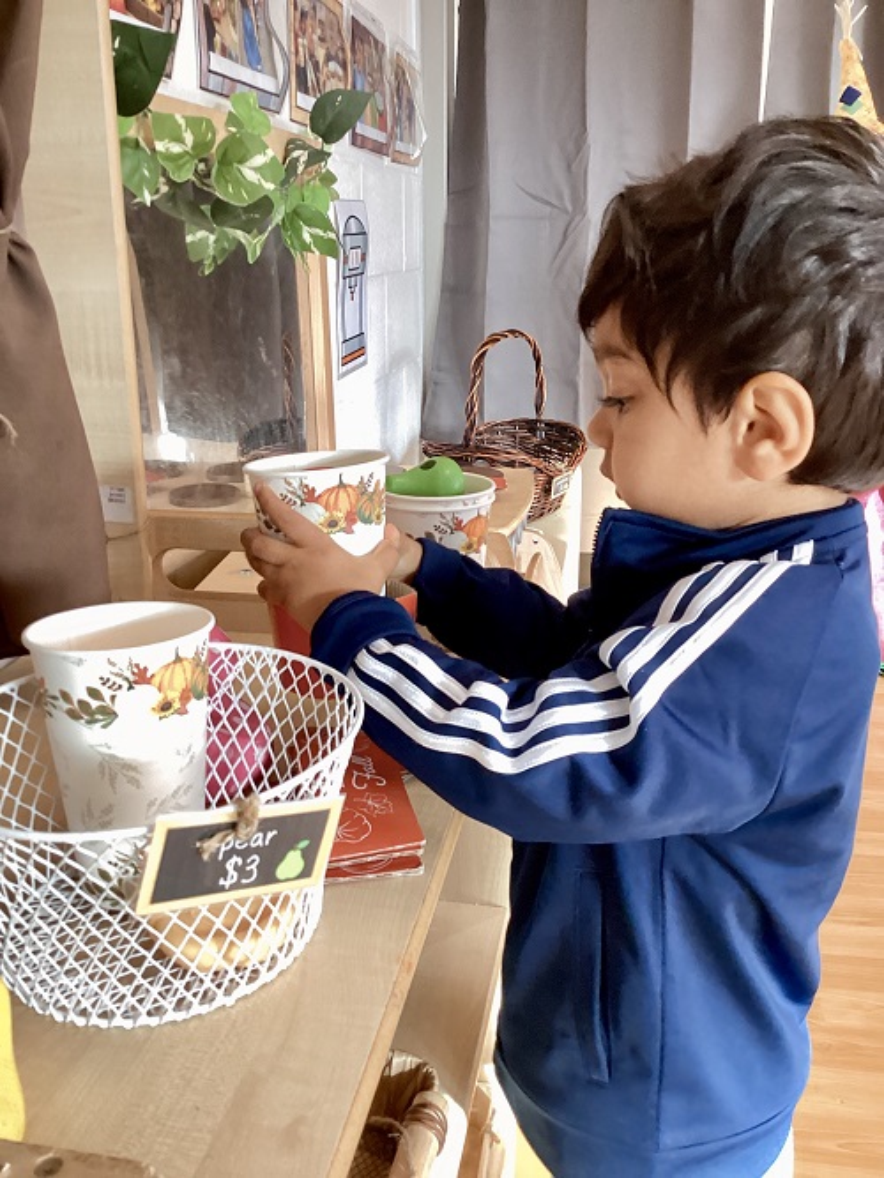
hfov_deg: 45.5
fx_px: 1055
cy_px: 589
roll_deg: +1.7
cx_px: 442
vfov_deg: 58.3
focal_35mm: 31
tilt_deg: -17.4
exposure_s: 1/50
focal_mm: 3.3
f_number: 2.4
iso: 200
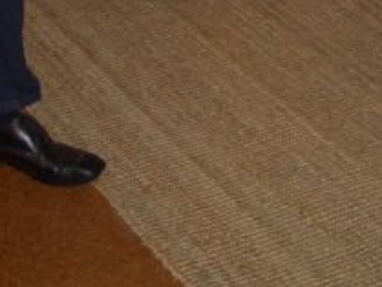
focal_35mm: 134
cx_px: 227
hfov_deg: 14.7
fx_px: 1480
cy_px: -185
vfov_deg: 10.6
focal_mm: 5.8
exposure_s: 1/60
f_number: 2.6
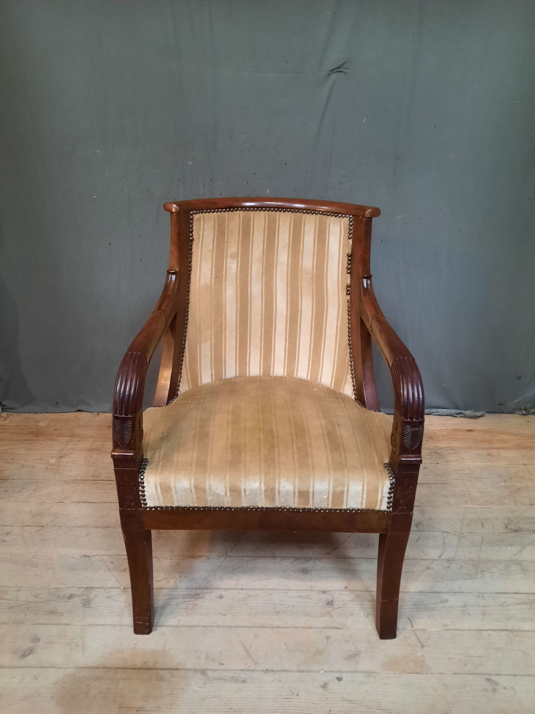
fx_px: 515
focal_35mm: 25
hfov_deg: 54.9
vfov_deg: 69.4
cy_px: 357
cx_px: 268
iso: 320
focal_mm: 4.6
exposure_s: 1/33
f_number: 2
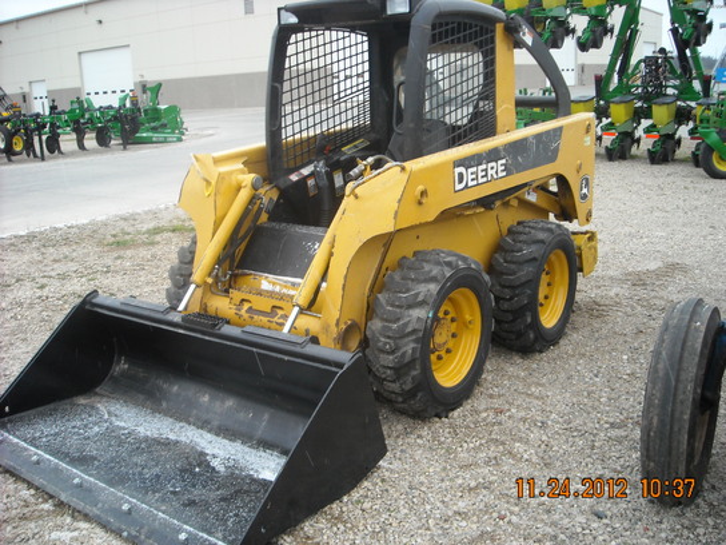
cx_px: 363
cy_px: 272
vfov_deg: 40.7
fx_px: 734
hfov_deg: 52.6
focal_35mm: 35
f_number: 2.8
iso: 175
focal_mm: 5.7
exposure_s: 1/60
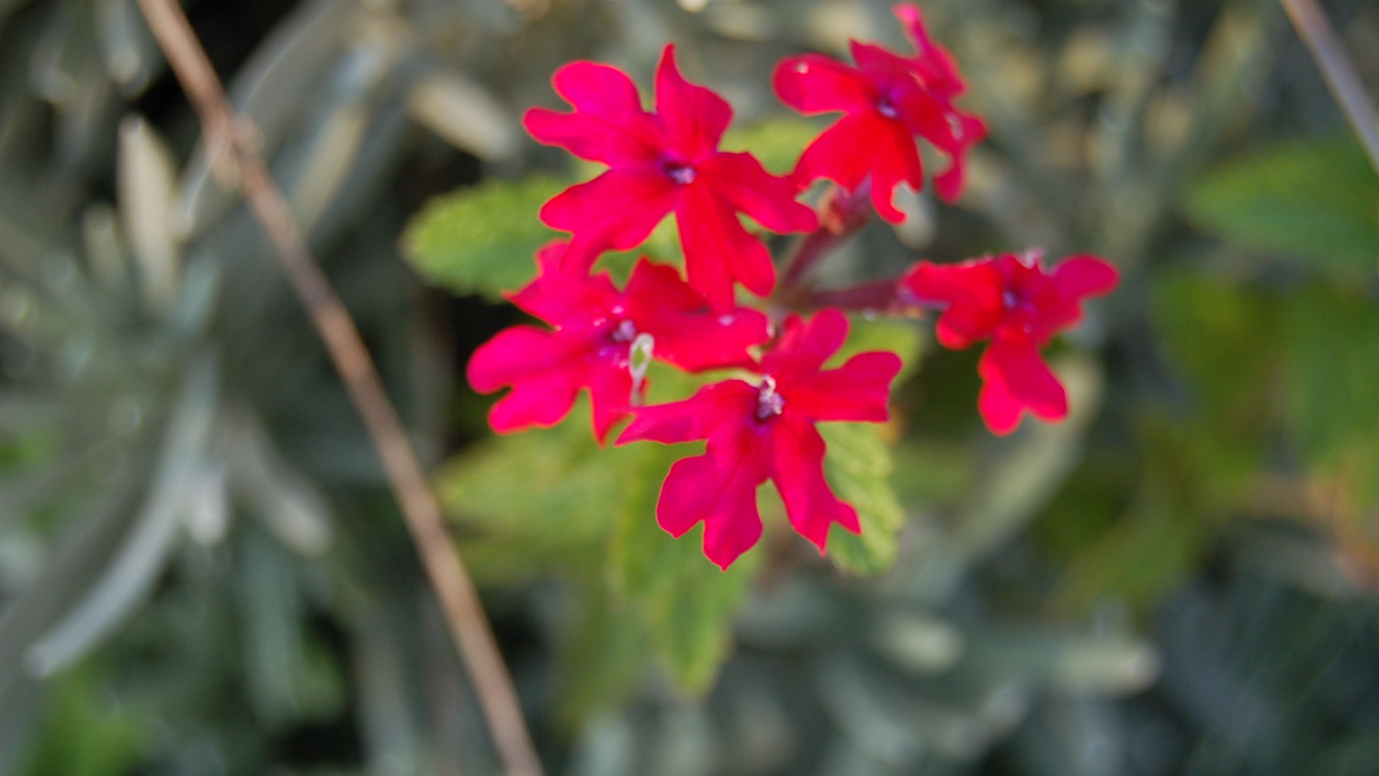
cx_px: 690
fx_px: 3164
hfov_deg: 24.6
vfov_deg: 14.0
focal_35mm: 87
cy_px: 346
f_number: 5.6
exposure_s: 1/60
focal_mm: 55
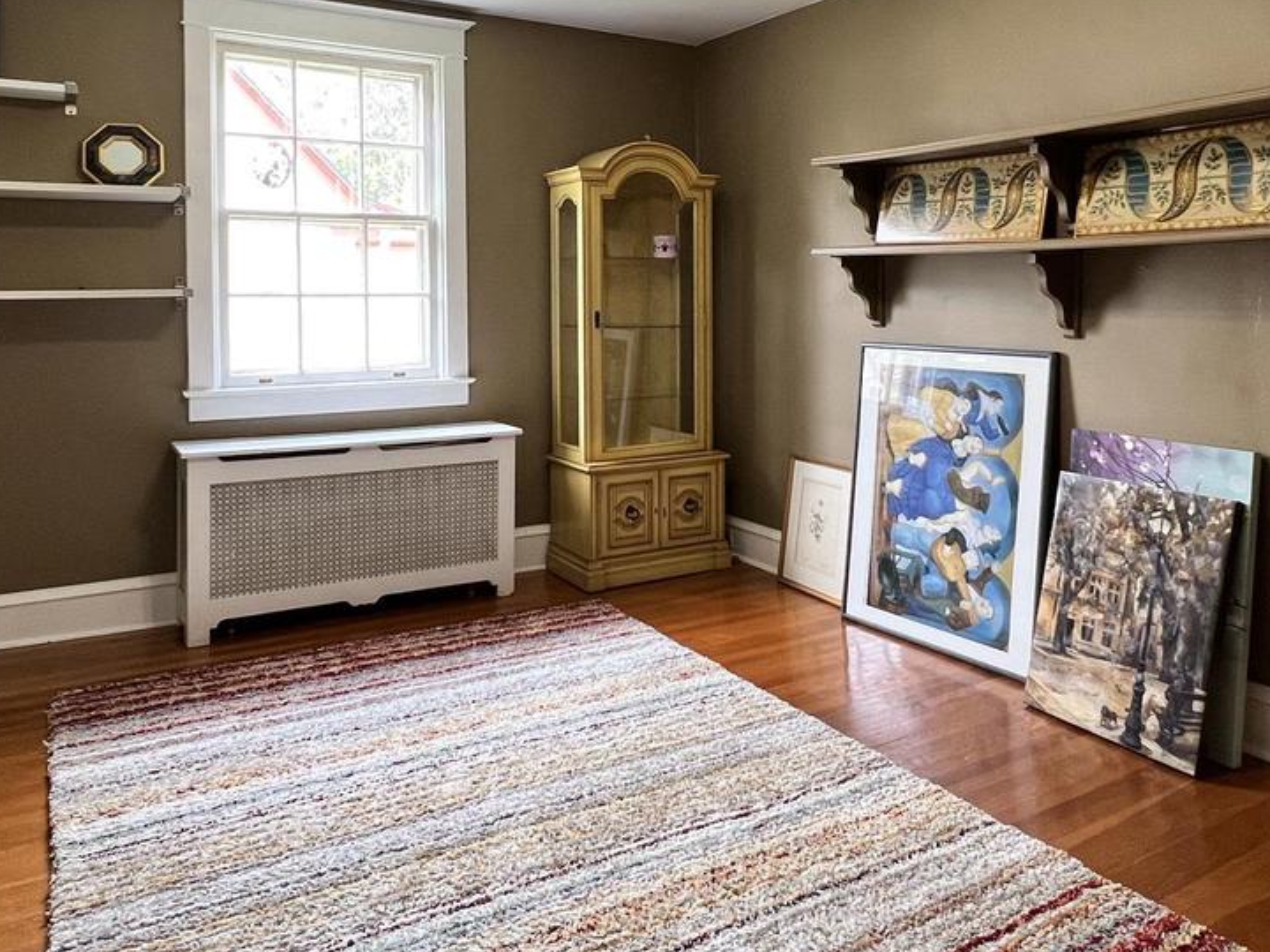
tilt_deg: -1.6
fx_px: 954
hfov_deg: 67.2
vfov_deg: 51.9
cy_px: 309
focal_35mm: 26
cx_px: 683
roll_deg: +0.1
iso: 160
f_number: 1.8
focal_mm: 1.57
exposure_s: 1/120
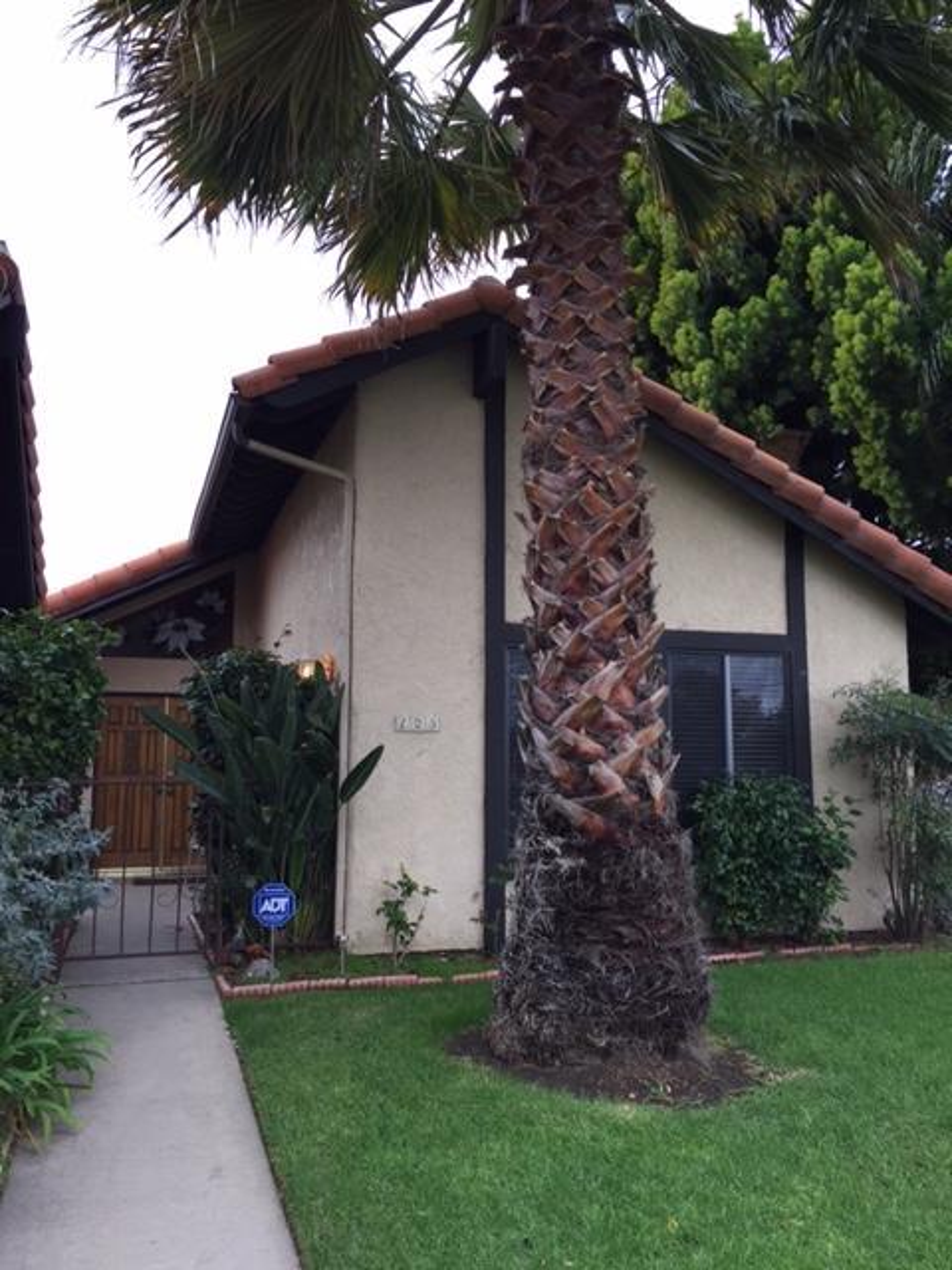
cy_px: 635
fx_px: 1063
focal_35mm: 29
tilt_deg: +5.7
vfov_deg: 61.7
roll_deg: +0.0
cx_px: 476
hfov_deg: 48.2
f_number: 2.2
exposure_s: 1/220
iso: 32
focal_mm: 4.15
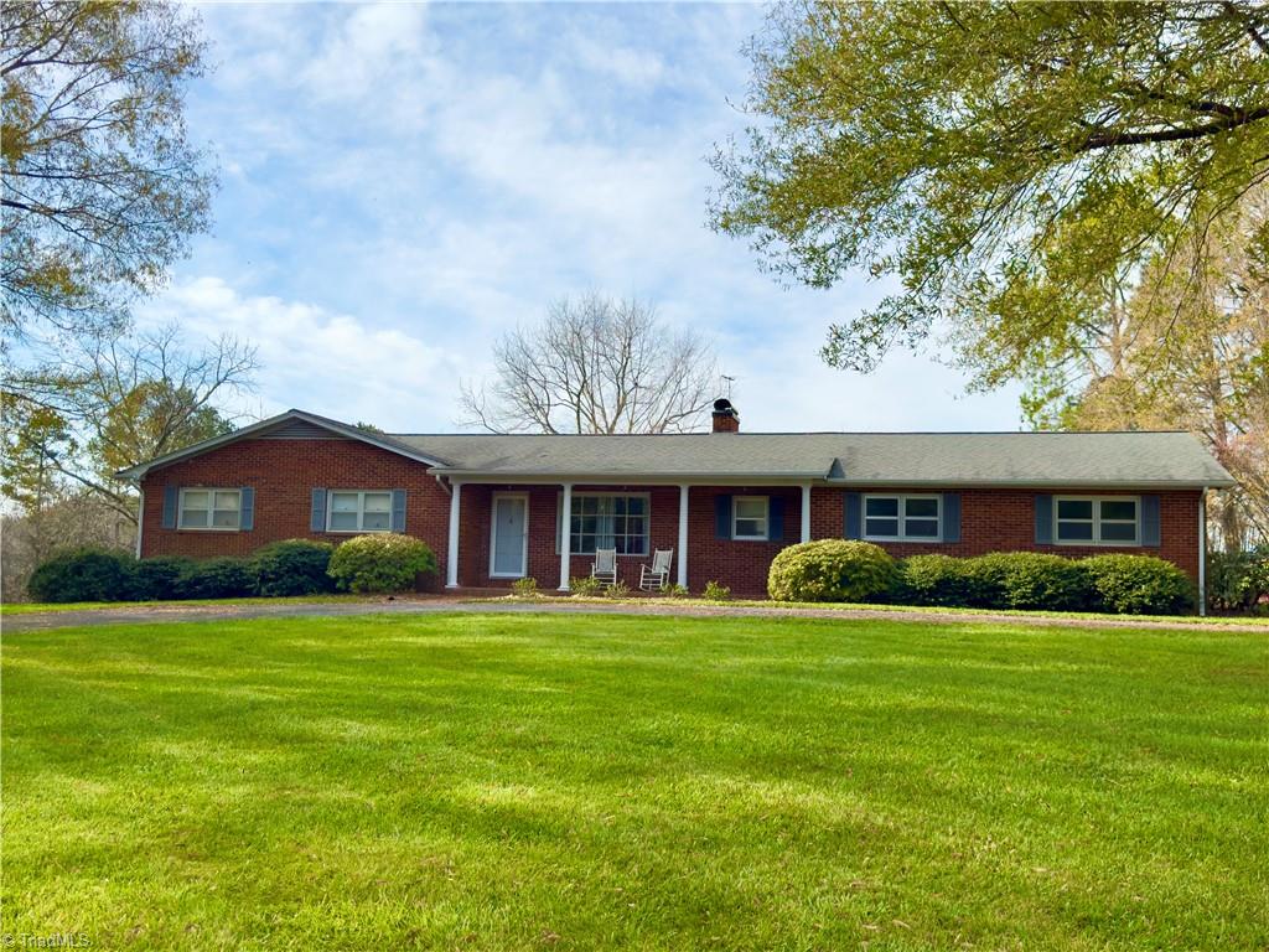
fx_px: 1283
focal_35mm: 35
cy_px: 476
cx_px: 634
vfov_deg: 40.7
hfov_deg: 52.6
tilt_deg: +3.9
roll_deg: -1.7
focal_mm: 6.76
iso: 100
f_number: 1.78
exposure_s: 1/6024
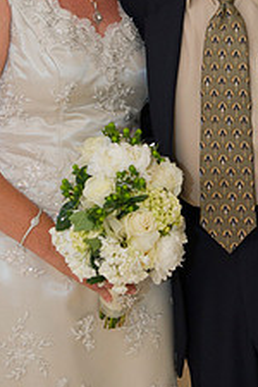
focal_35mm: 90
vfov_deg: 22.2
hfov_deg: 15.2
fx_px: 967
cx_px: 173
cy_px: 58
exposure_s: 1/100
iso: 1600
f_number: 3.5
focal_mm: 45
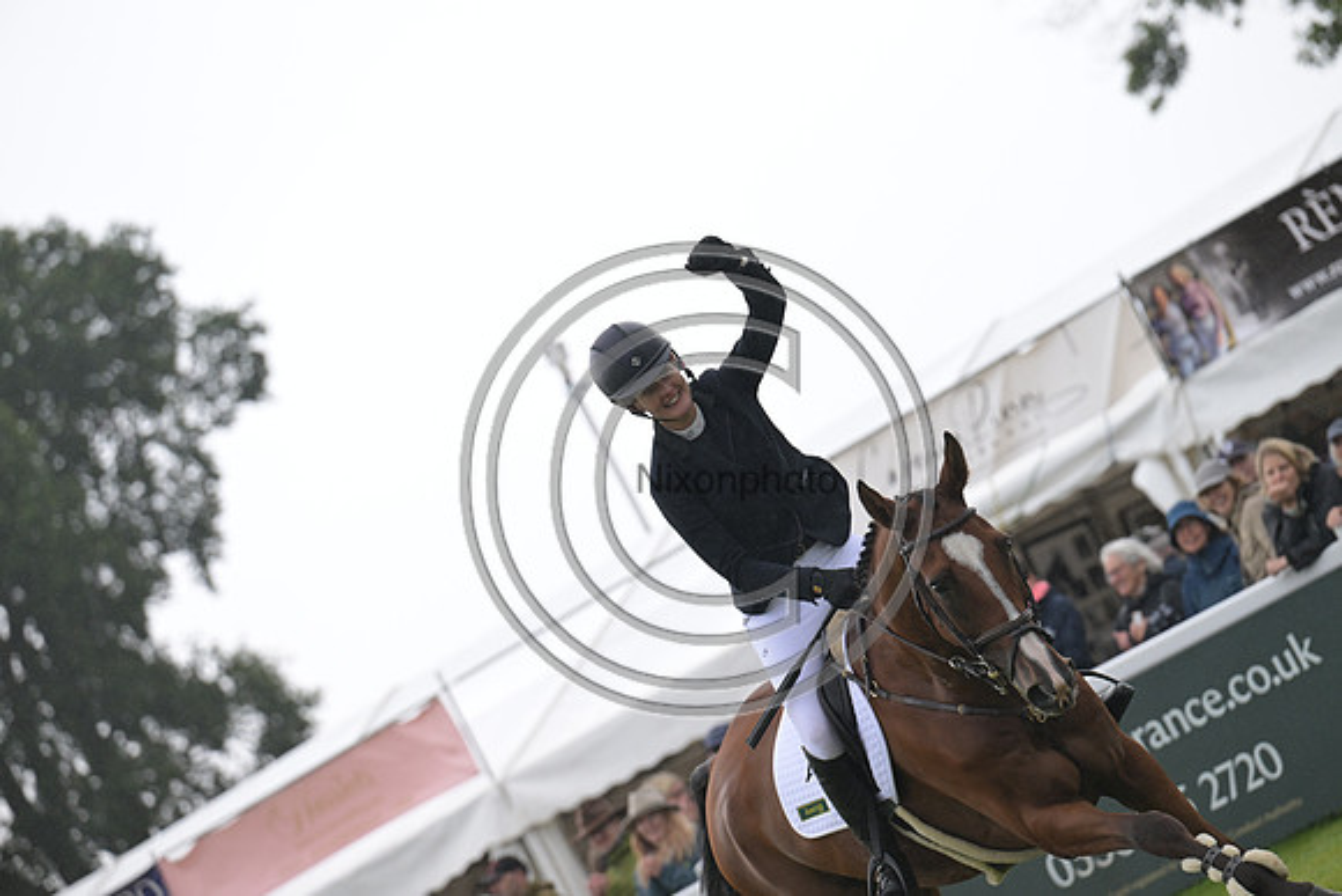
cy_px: 448
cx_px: 671
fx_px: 7457
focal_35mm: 200
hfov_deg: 10.3
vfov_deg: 6.9
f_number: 4.5
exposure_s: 1/1250
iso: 1250
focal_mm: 200
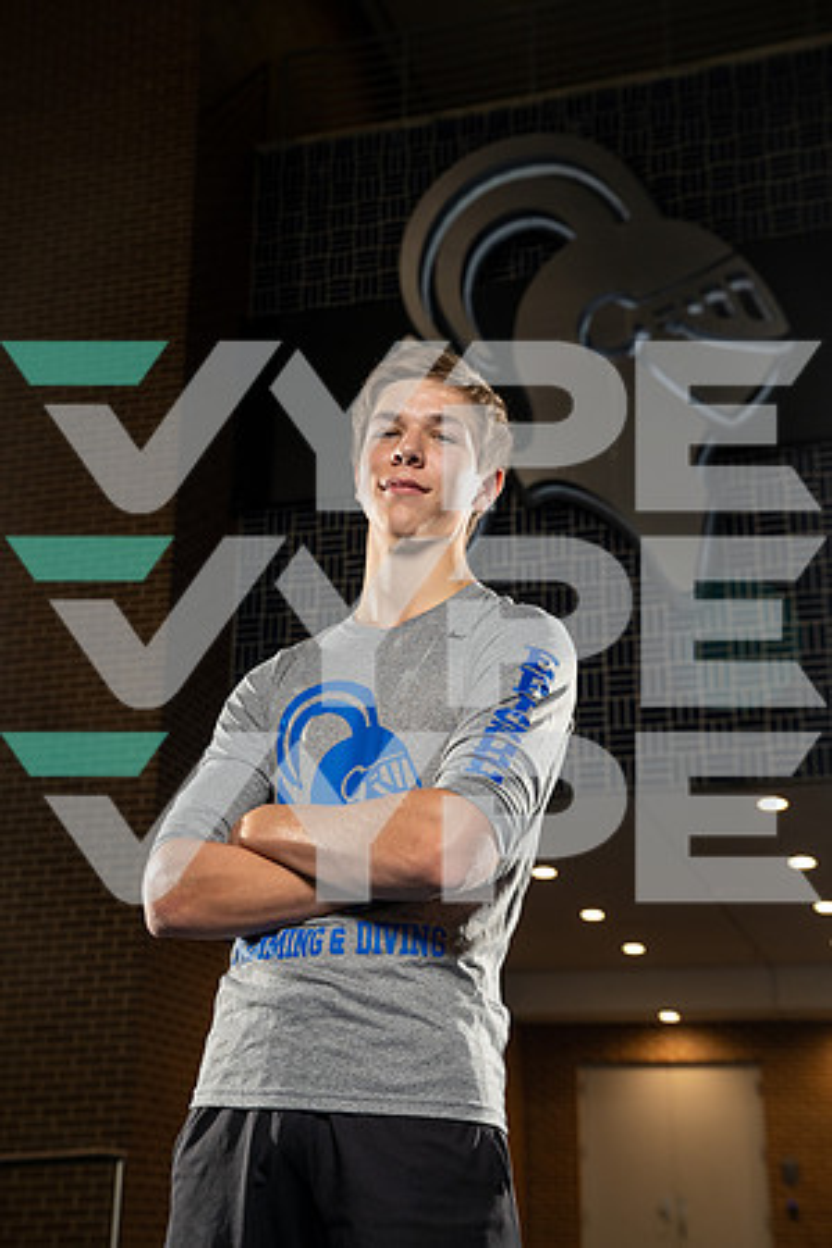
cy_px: 624
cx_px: 416
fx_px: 1733
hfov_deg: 27.0
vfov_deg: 39.6
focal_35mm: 50
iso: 800
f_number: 5
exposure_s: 1/125
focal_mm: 50
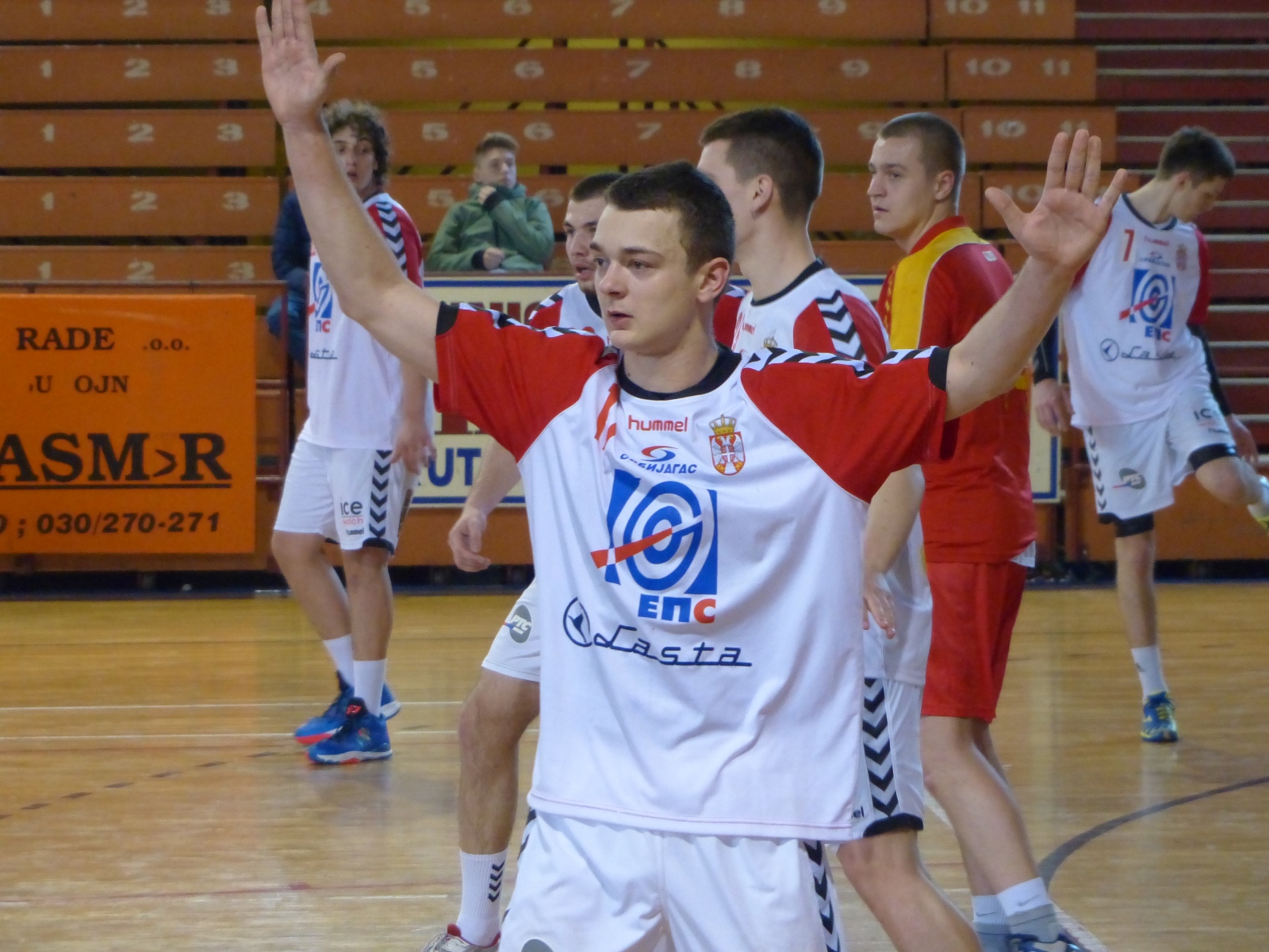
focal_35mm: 183
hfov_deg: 10.8
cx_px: 634
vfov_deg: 8.1
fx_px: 6709
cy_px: 476
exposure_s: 1/160
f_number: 2.8
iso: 640
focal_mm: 33
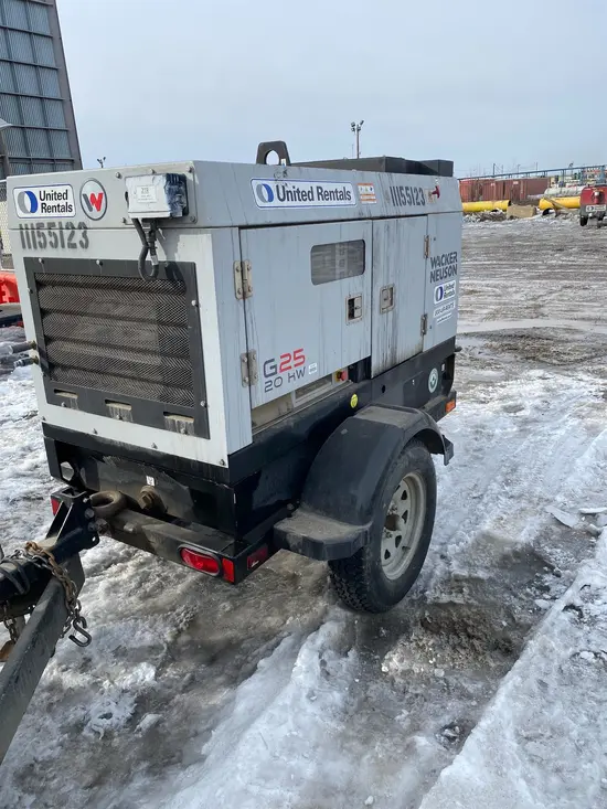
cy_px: 404
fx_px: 608
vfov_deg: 67.3
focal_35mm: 26
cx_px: 304
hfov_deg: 53.1
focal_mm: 4.25
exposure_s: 1/1927
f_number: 1.8
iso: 32
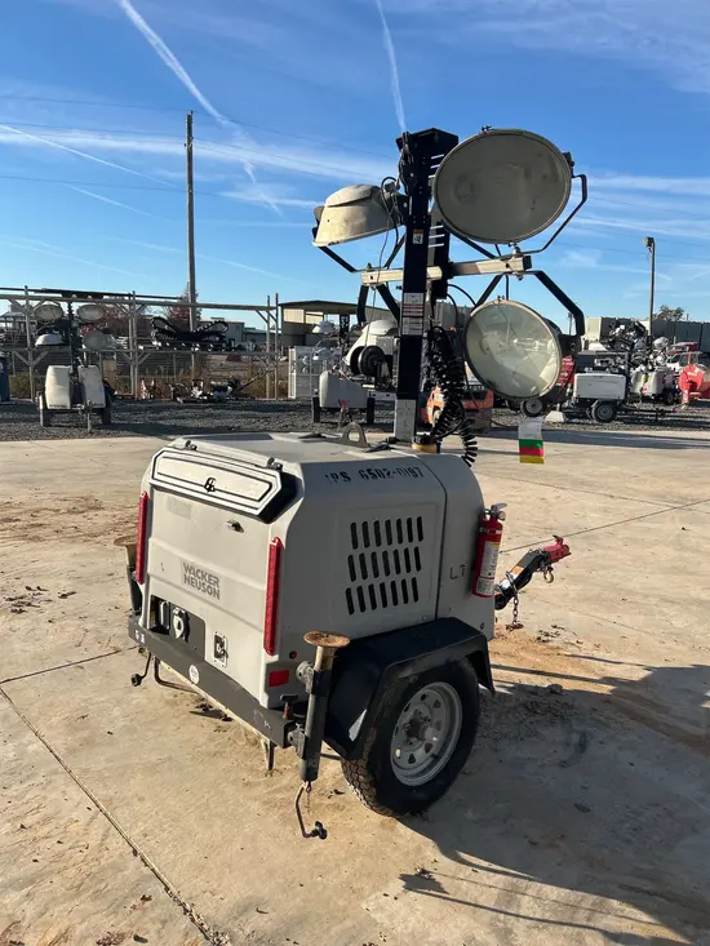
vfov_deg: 67.3
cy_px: 473
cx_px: 355
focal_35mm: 26
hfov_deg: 53.1
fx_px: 711
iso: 50
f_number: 1.5
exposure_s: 1/3460
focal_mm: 5.7
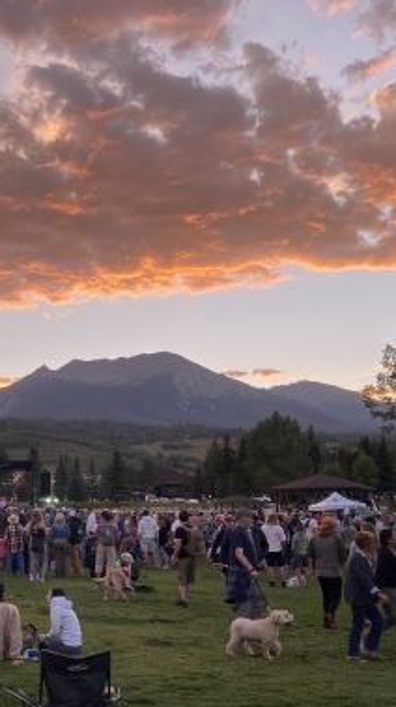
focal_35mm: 48
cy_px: 426
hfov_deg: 23.8
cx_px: -4
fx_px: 898
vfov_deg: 42.7
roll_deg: +0.4
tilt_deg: +4.5
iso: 32
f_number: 1.8
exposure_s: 1/122
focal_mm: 4.25
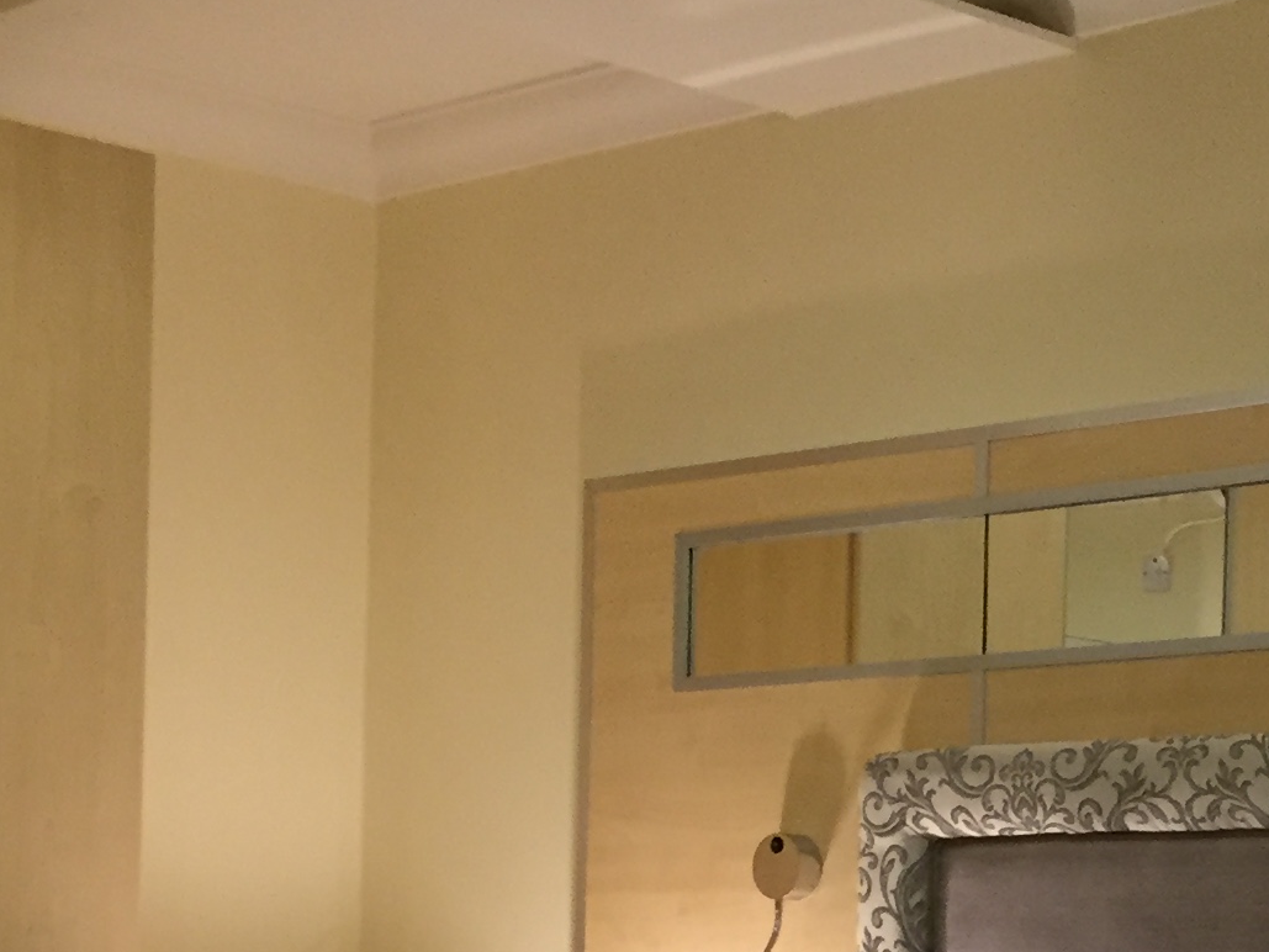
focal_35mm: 92
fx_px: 3373
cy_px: 970
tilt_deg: +0.5
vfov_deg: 15.7
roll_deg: -1.4
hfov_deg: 21.2
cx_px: 900
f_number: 2.2
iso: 200
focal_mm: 4.15
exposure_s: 1/33
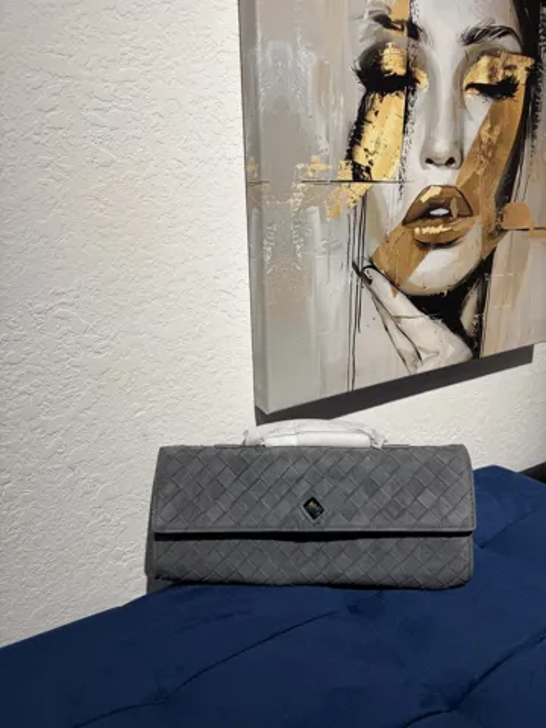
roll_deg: +1.1
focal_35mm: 24
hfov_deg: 56.8
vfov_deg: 71.6
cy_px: 364
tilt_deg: -16.3
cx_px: 273
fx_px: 505
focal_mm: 6.76
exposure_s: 1/551
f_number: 1.78
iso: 80
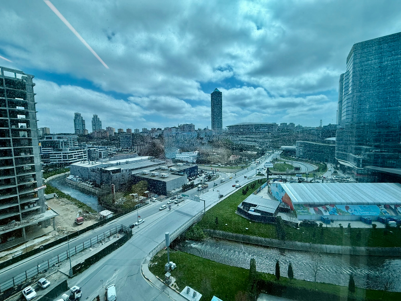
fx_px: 162
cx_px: 200
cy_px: 150
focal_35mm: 14
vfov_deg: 85.7
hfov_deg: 102.1
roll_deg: +0.6
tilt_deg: -3.8
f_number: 2.2
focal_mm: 2.22
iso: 50
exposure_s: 1/1745
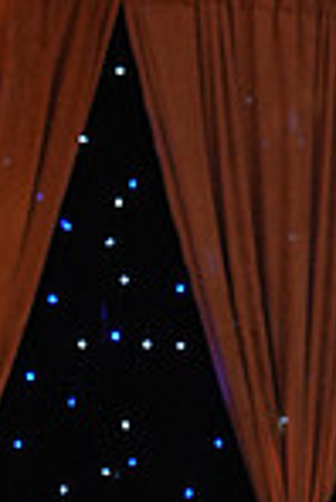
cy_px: 868
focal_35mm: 337
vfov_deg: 6.0
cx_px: -87
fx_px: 4707
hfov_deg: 4.1
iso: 1600
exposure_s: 1/400
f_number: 4
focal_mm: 86
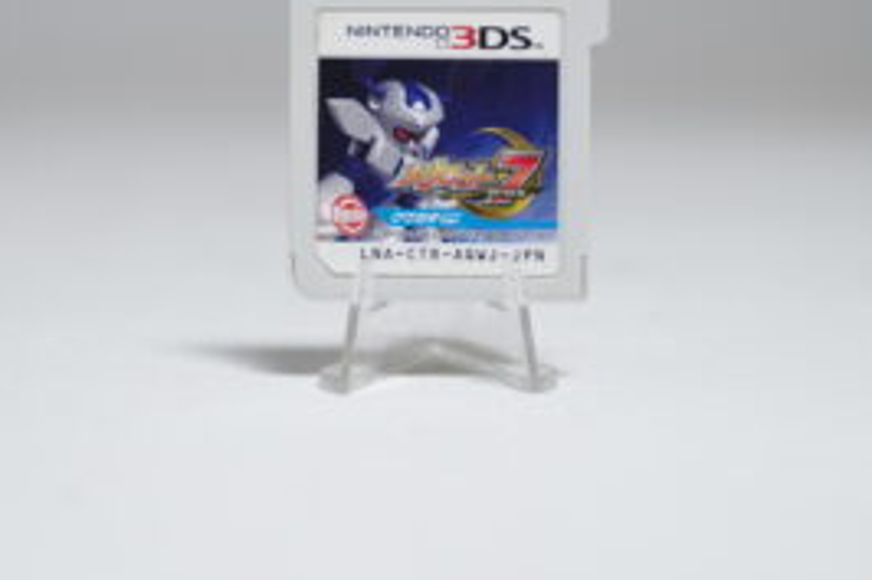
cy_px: 108
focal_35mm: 117
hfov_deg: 17.5
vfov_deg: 11.7
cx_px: 436
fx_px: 2832
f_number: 5.6
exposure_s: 1/40
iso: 640
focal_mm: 61
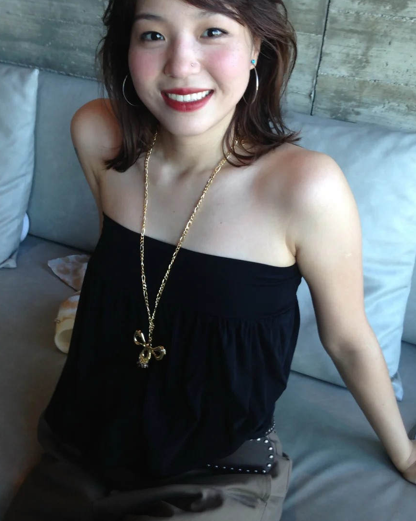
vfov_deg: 42.8
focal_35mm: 43
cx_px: 188
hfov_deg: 34.9
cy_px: 218
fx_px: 662
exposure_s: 1/30
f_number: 2.4
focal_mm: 4.12
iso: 50
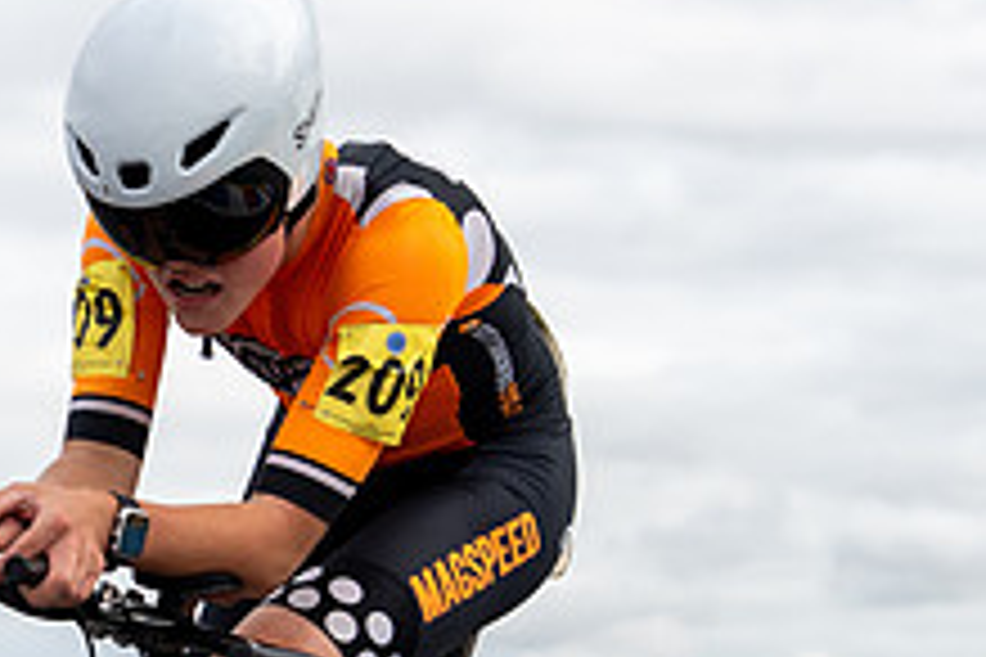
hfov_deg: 11.1
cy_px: 702
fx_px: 5039
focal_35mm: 184
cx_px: 97
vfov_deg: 7.4
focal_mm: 47
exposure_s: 1/1000
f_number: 3.5
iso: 100
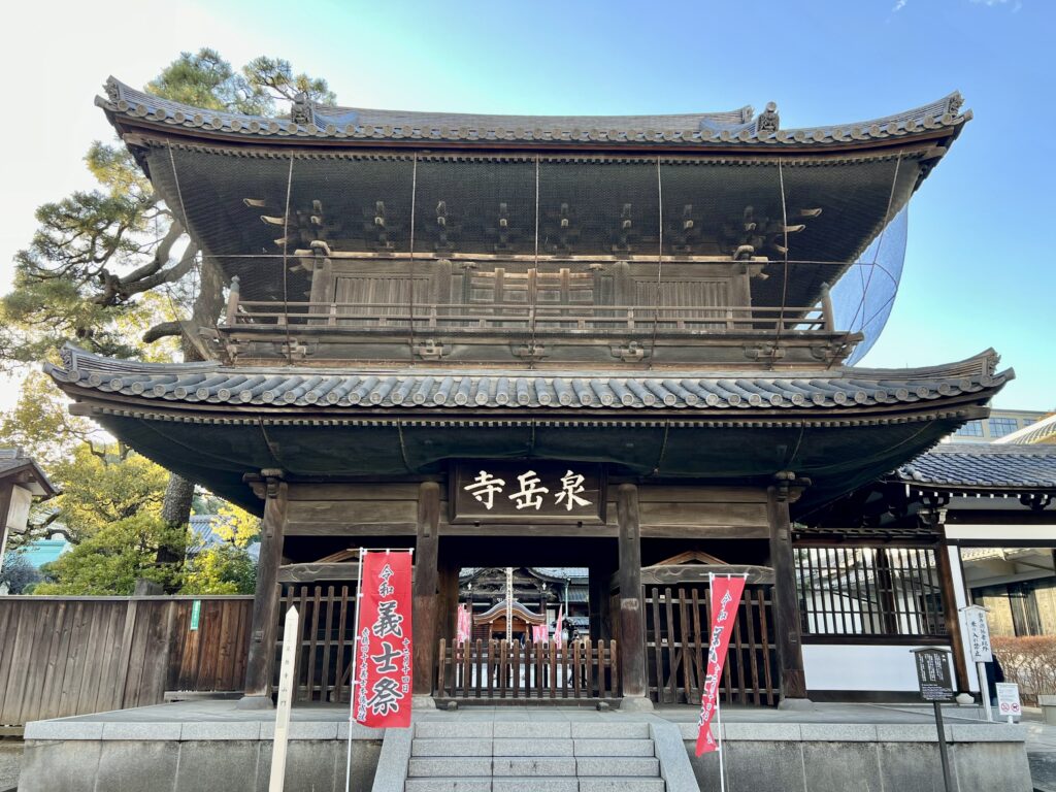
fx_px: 793
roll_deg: +0.8
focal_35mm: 26
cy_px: 396
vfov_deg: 53.1
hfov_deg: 67.3
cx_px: 528
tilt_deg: +17.5
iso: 50
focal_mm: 5.7
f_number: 1.5
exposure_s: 1/173
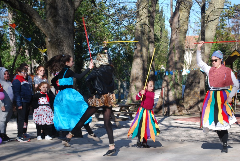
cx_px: 120
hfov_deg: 24.6
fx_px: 551
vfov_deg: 16.6
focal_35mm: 82
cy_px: 80
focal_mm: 55
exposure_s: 1/125
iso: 100
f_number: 5.6
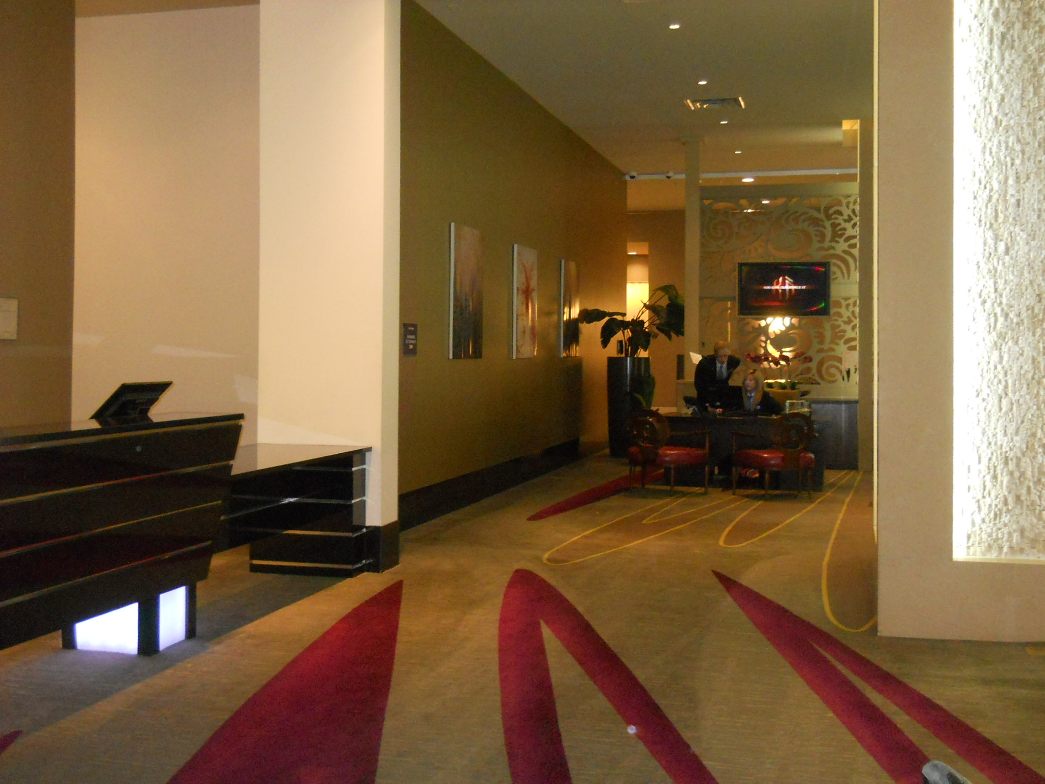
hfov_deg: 45.8
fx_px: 1238
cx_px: 522
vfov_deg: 35.1
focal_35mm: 41
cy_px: 392
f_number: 3.1
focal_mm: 6.72
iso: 640
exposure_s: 1/30
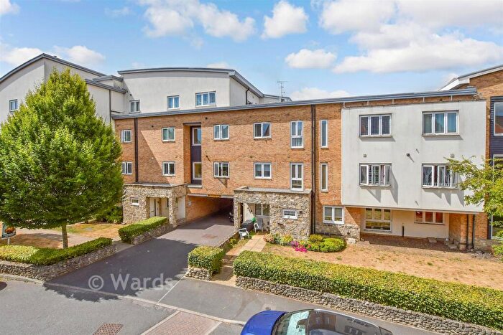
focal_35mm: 15
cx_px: 252
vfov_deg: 77.4
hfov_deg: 100.4
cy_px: 168
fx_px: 210
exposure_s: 1/2000
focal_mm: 10
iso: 400
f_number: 8
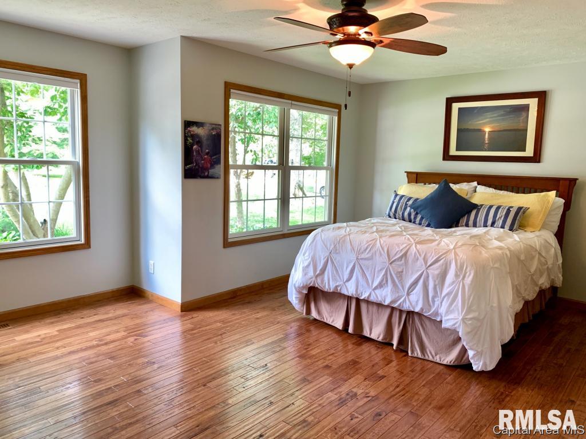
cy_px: 220
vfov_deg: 53.1
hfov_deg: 67.3
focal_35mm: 26
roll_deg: -1.5
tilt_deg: -6.4
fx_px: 440
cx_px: 293
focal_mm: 4.25
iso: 200
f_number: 1.8
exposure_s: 1/60
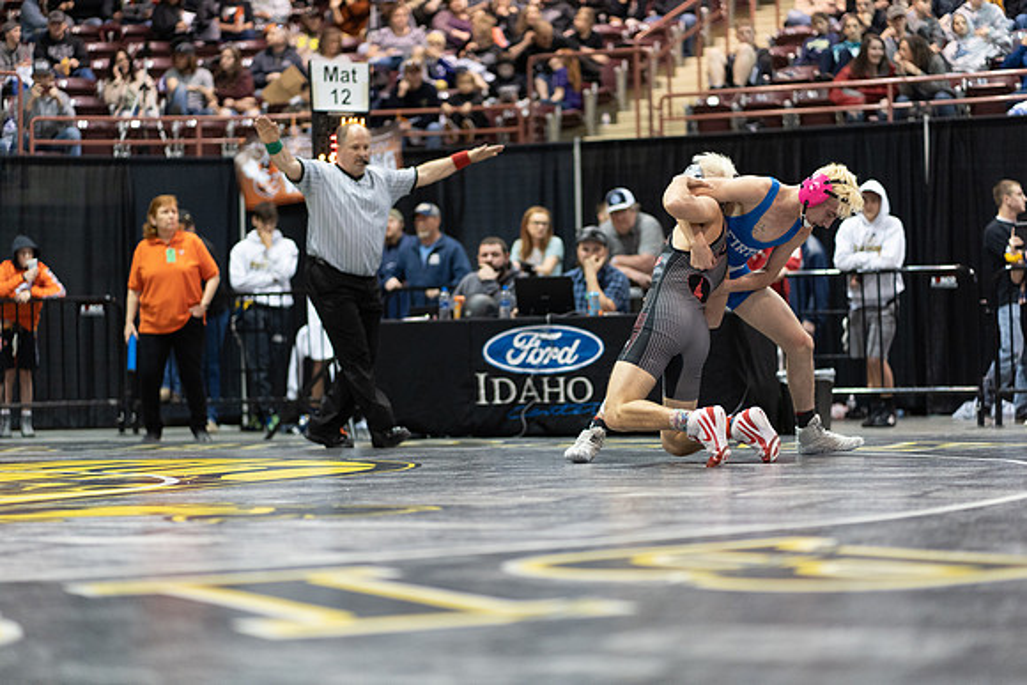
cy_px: 342
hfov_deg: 23.9
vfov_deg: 16.1
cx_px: 514
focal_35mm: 85
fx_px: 2425
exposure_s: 1/500
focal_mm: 85
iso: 2500
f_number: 1.8
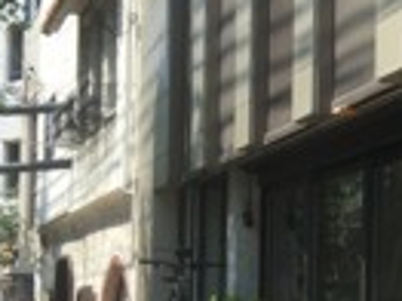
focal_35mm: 100
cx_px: 506
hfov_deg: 18.4
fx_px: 1160
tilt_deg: +3.4
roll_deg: -0.6
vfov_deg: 14.6
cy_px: 283
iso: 25
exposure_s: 1/754
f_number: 2.2
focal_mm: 4.15
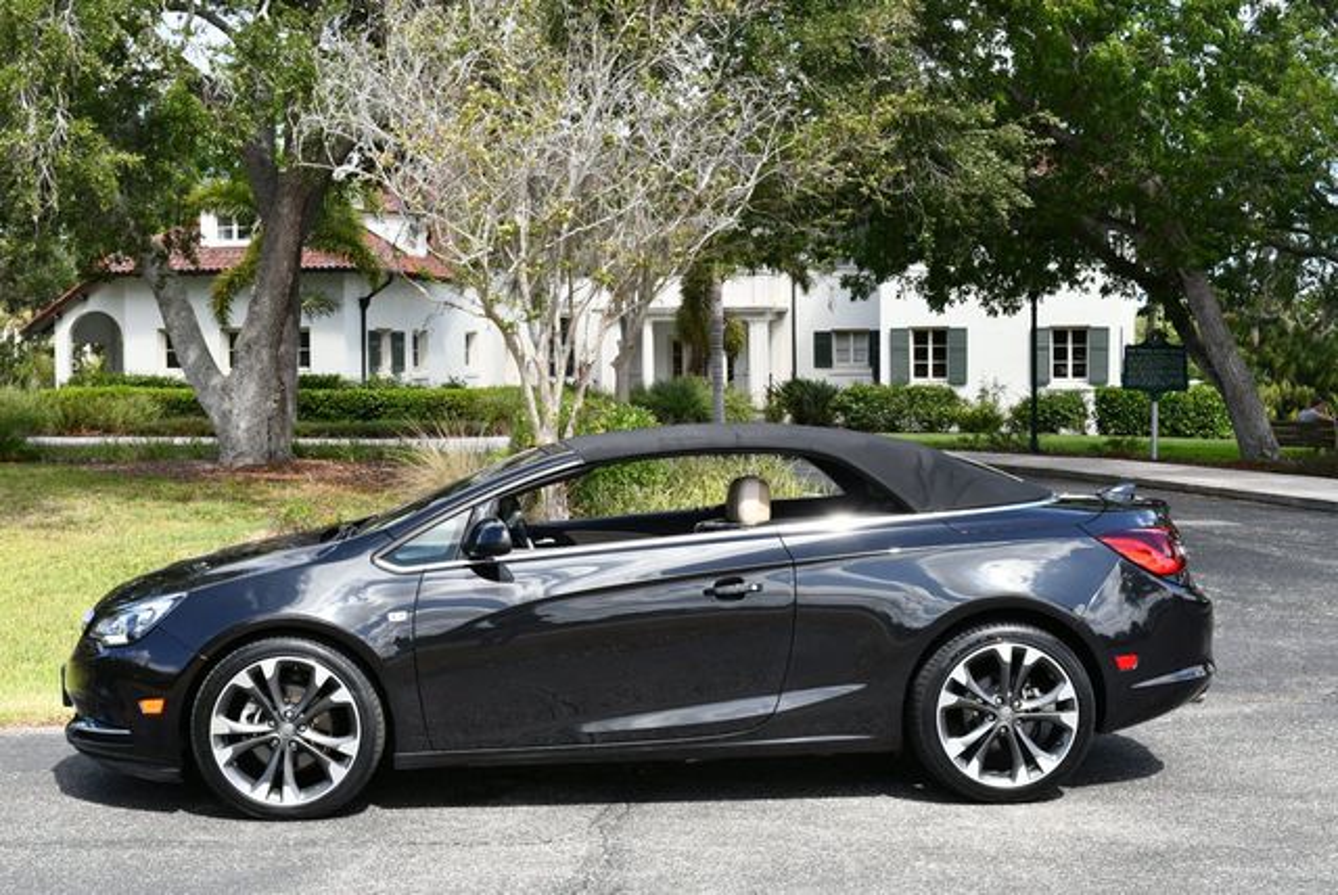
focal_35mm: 52
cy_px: 448
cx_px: 669
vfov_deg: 26.0
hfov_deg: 38.2
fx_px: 1934
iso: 200
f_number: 6.3
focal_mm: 26
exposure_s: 1/250
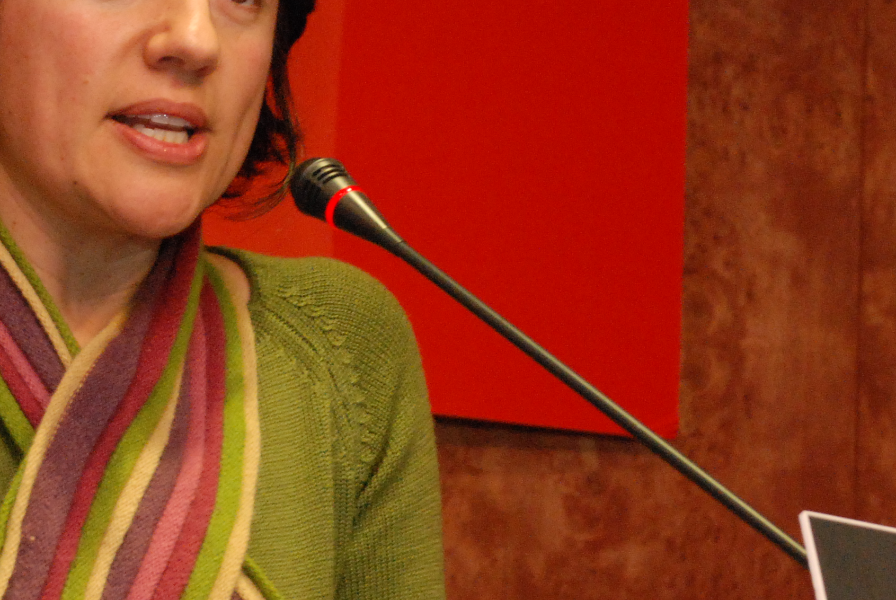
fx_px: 5308
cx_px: 430
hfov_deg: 9.6
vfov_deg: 6.5
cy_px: 347
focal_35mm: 213
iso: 1250
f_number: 8
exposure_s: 1/60
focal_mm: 62
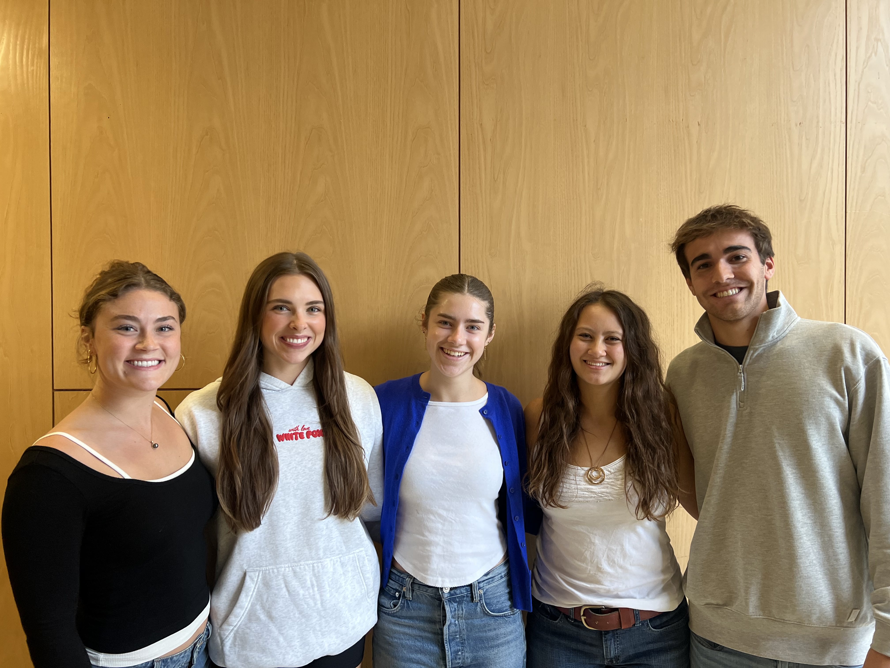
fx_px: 668
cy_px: 334
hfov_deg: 67.3
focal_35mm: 26
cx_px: 445
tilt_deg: +0.5
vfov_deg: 53.1
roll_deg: -0.9
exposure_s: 1/60
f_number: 1.5
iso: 160
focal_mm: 5.7
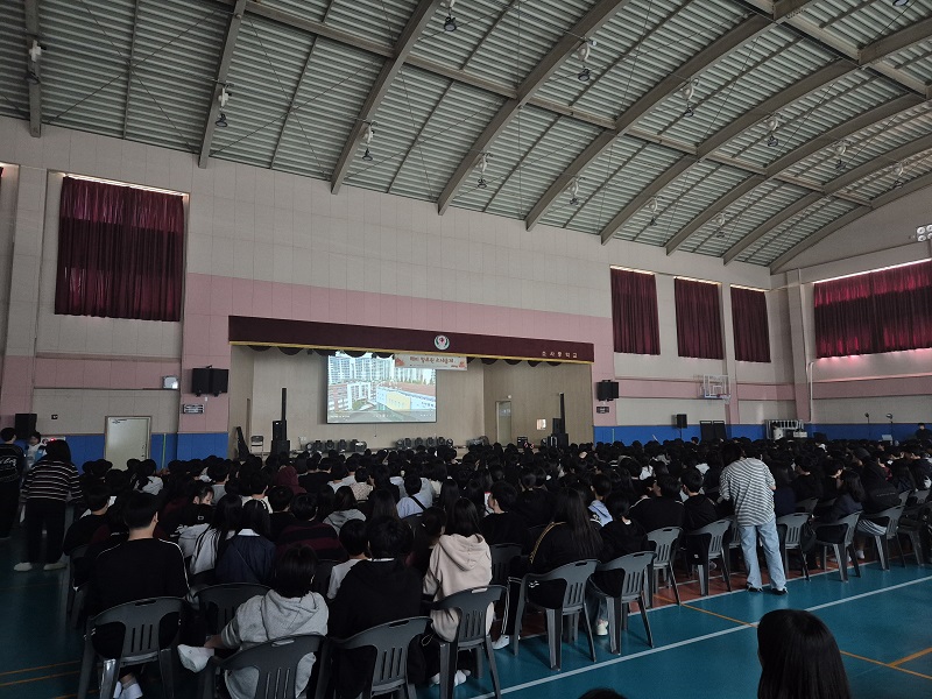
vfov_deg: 58.9
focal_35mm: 23
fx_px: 619
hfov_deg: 73.9
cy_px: 350
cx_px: 466
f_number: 1.8
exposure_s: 1/60
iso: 640
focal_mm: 5.4
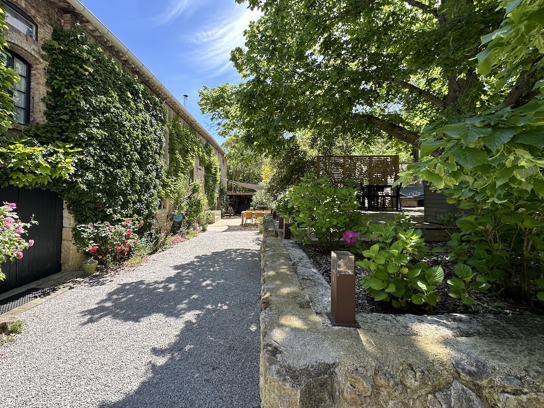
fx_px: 236
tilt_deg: +1.1
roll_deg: +0.5
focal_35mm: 15
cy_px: 191
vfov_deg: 81.6
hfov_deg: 98.1
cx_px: 255
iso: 40
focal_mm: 2.22
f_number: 2.2
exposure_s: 1/385
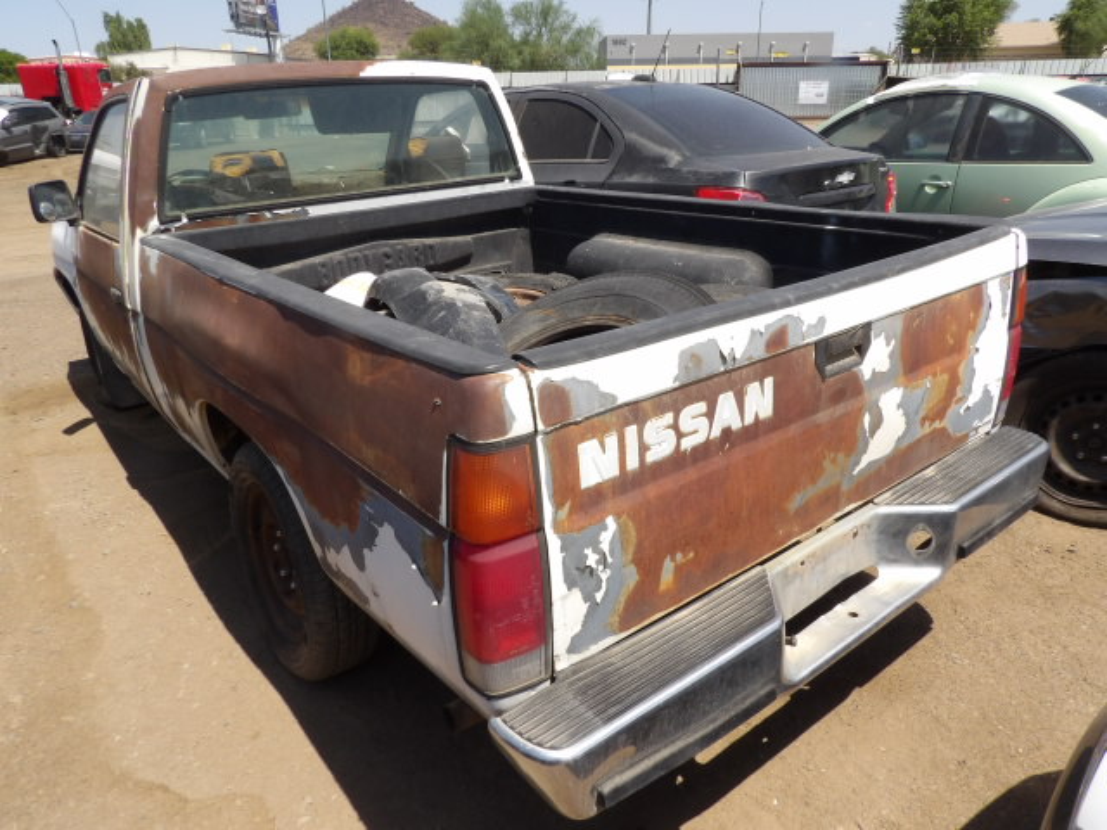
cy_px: 415
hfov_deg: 71.6
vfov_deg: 56.8
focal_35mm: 24
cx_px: 554
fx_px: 768
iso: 100
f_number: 5.6
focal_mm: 4.3
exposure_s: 1/393
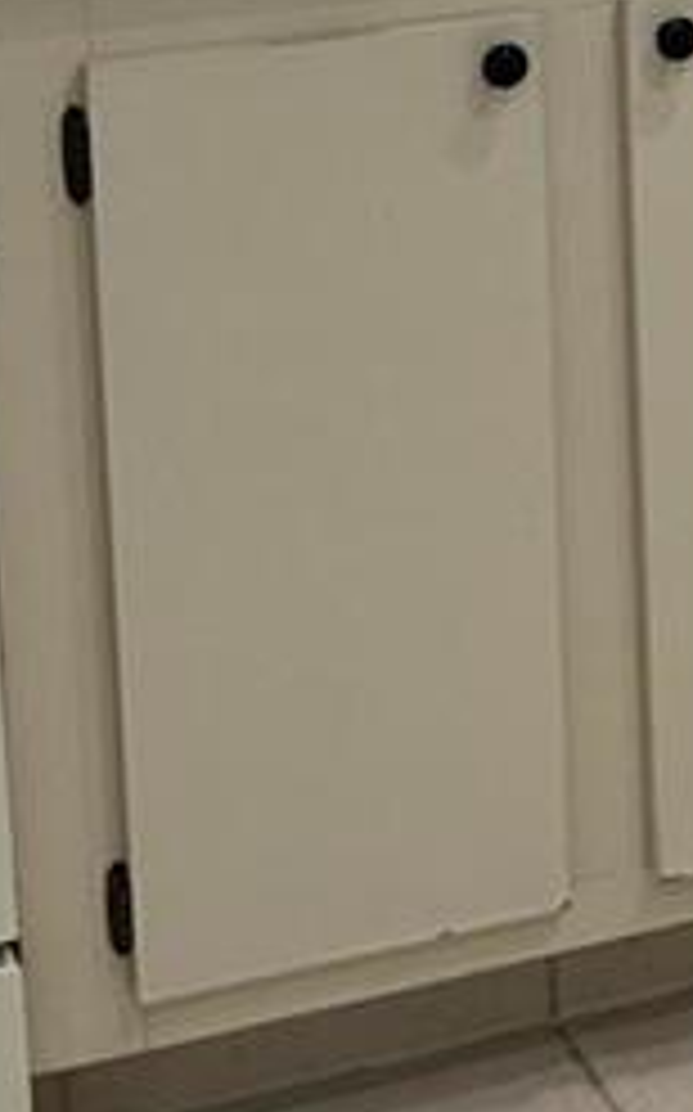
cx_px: 1634
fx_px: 4056
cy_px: -284
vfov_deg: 15.0
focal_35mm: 134
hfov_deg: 8.9
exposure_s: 1/121
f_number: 1.5
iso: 80
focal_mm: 5.7
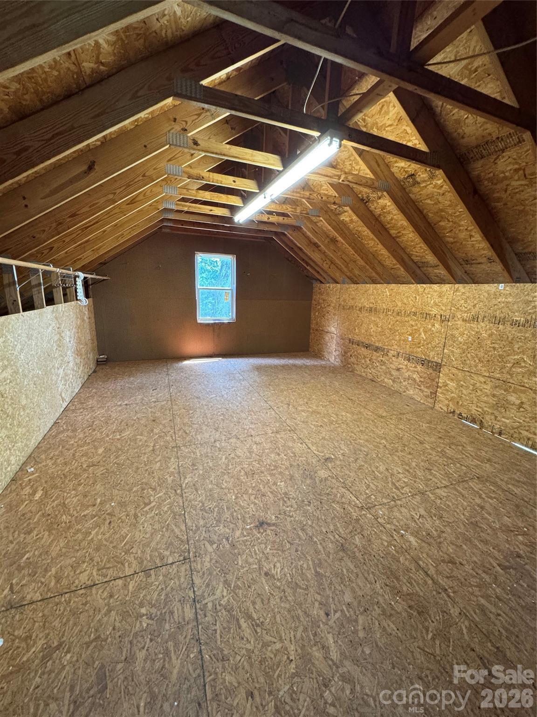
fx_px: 290
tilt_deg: -13.0
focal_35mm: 14
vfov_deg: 102.1
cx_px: 268
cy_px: 358
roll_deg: -1.6
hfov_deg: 85.7
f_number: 2.2
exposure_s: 1/60
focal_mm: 2.22
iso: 400
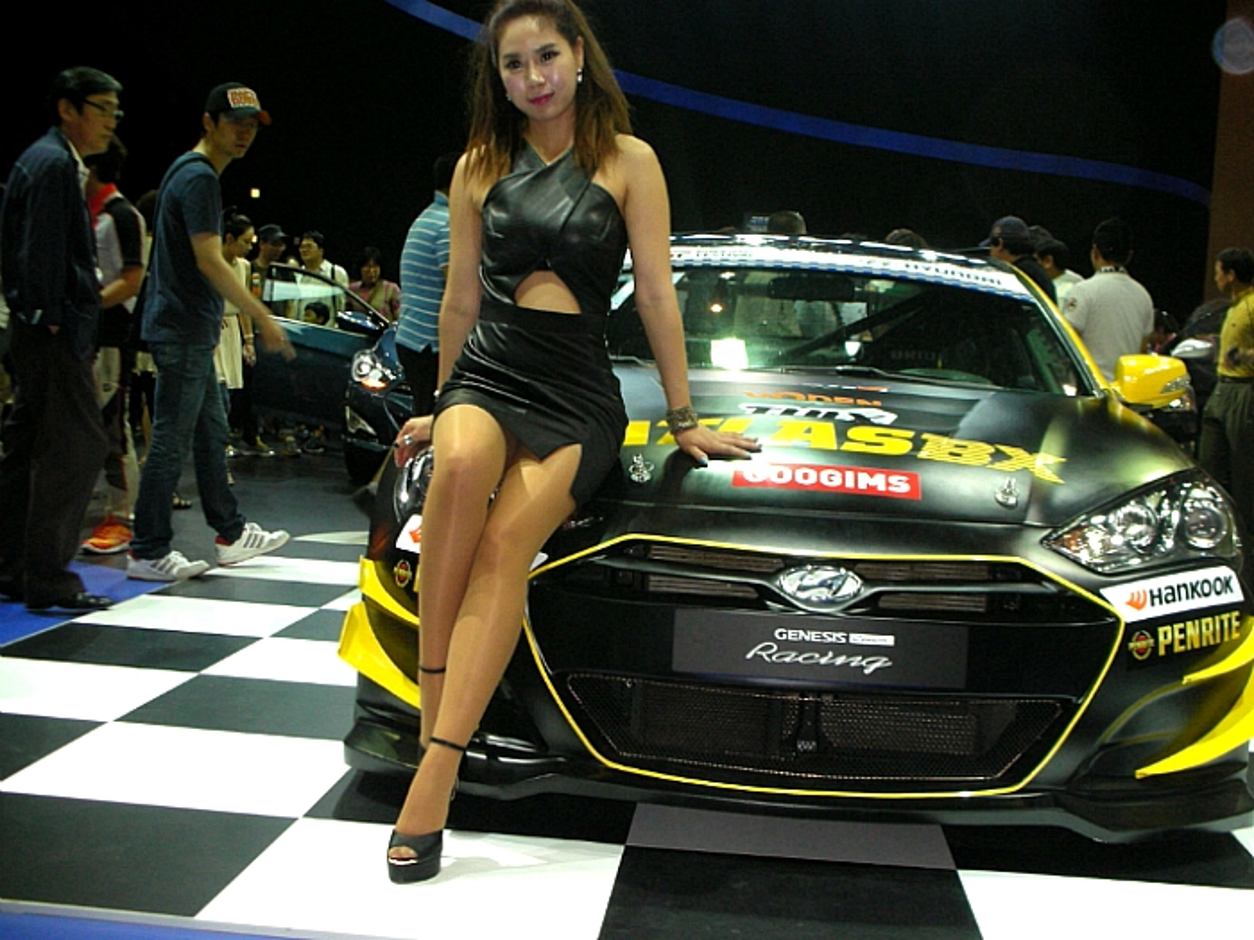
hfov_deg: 41.2
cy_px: 470
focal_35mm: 46
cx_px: 627
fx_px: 1666
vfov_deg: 31.5
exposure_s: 1/48.2
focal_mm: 7.7
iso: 168
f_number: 3.5
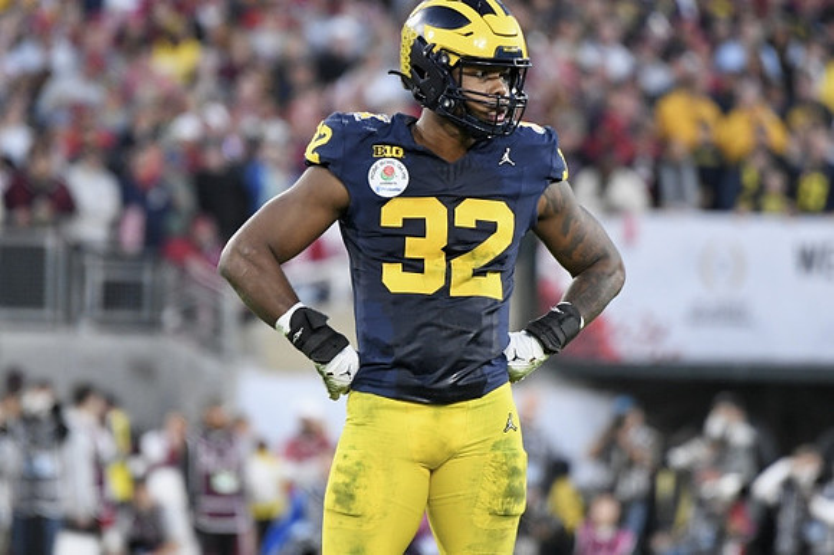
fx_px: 13892
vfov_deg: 2.3
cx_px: 417
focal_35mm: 600
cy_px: 278
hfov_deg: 3.4
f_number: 5.6
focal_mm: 400
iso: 3200
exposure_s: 1/500
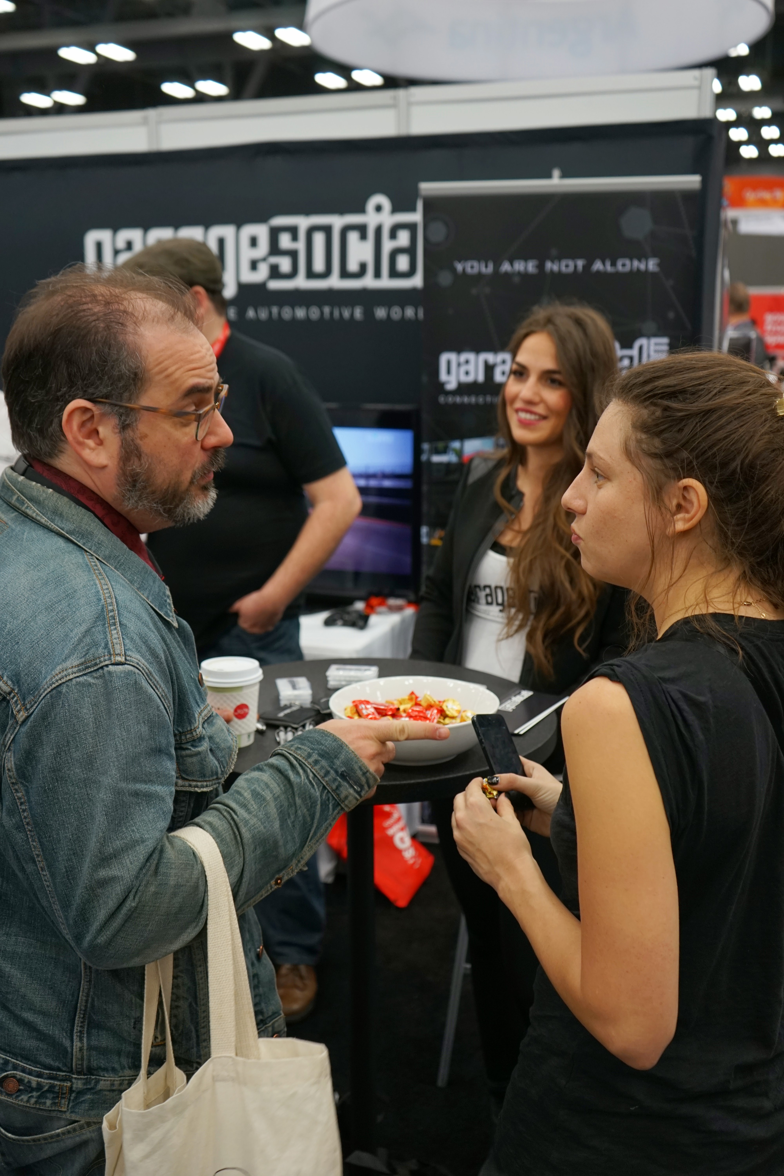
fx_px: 1143
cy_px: 588
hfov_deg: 37.9
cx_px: 392
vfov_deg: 54.4
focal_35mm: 35
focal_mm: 35
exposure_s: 1/60
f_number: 4
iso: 640
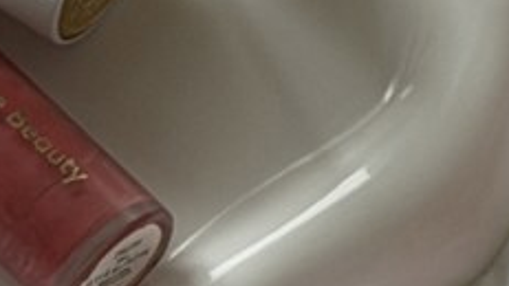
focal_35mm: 453
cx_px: 1018
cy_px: 290
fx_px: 6115
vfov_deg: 2.7
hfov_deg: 4.7
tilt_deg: -72.2
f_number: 1.78
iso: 50
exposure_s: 1/127
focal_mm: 6.76
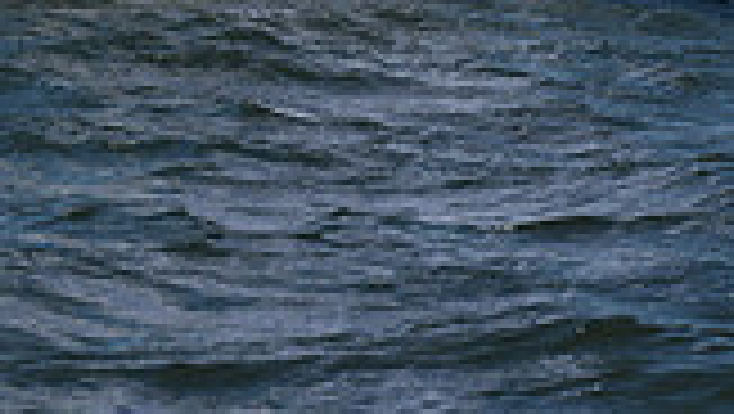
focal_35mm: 291
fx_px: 5668
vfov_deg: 4.0
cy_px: -855
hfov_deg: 7.4
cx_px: 79
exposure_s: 1/1250
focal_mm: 78
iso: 250
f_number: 9
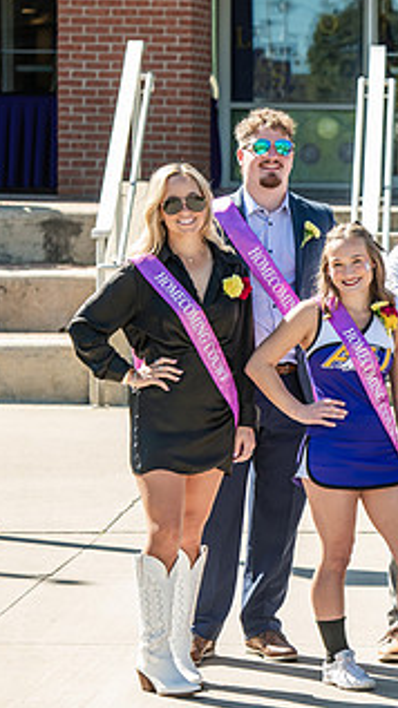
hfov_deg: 5.2
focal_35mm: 230
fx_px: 4321
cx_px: 530
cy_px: 379
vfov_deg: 9.4
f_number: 5.6
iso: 250
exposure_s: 1/400
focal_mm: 120
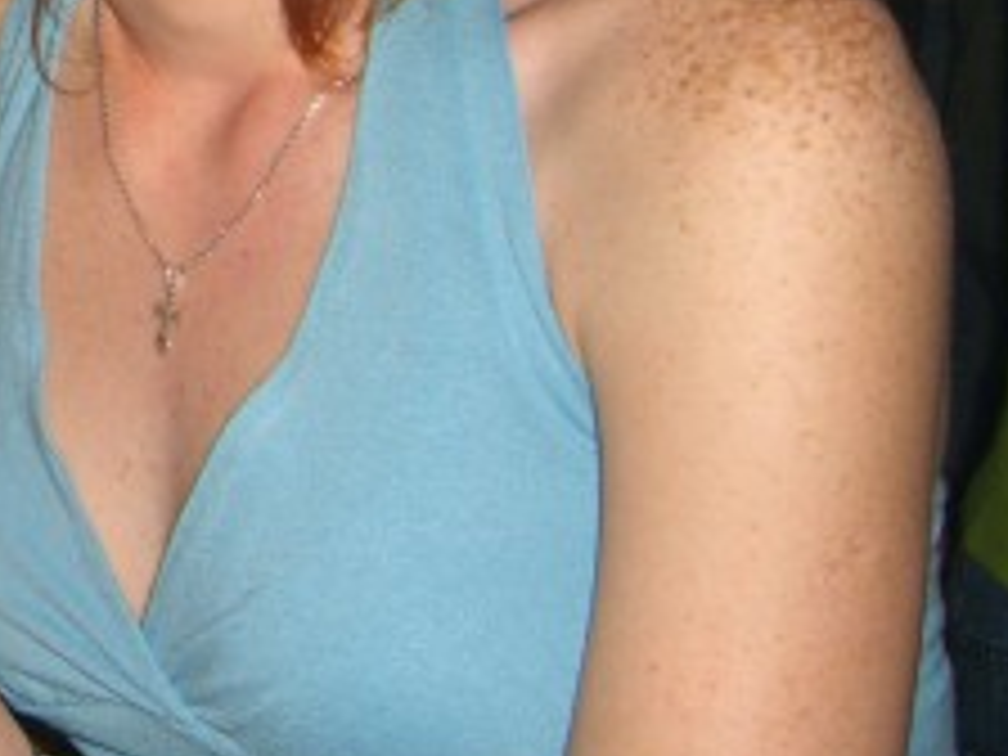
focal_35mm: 102
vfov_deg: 14.0
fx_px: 2970
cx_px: -274
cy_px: -189
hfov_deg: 18.1
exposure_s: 1/60
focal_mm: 7.9
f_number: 2.8
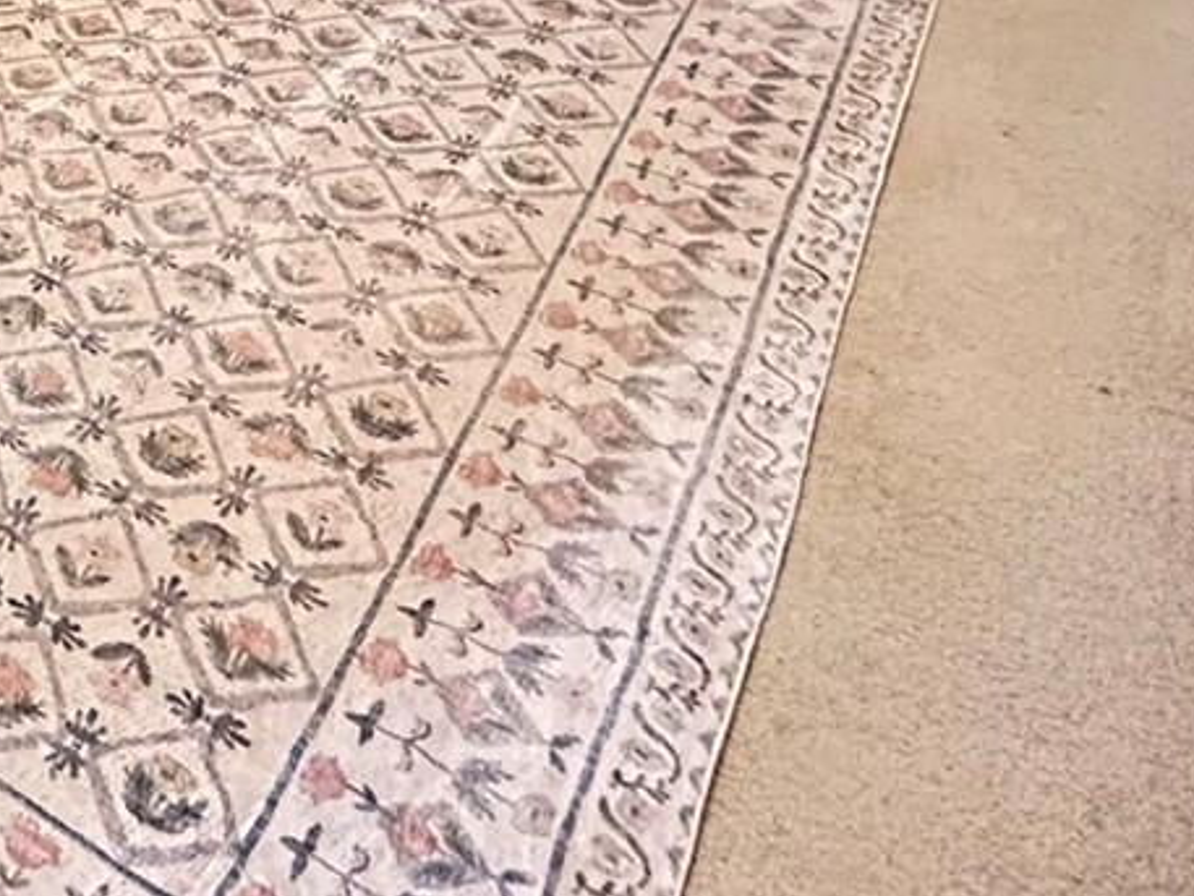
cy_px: -400
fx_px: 1691
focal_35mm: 49
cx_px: -251
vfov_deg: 24.2
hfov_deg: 32.1
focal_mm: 2.22
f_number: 2.2
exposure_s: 1/40
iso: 800
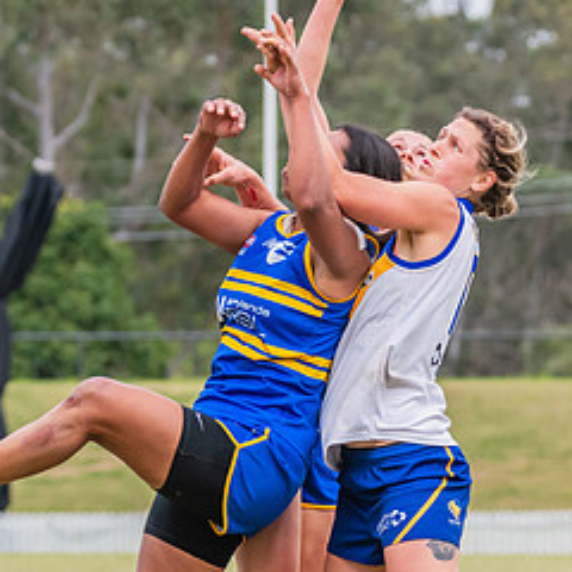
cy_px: 343
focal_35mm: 540
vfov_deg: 3.2
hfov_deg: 3.2
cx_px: 391
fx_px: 10095
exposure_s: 1/1250
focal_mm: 195
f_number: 7.1
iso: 800
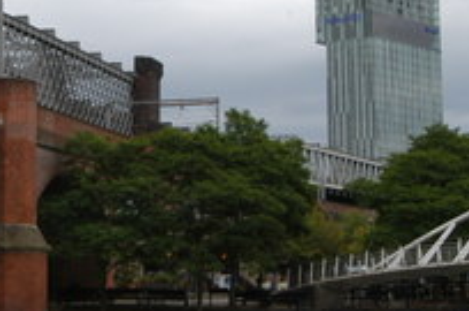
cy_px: 116
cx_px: 80
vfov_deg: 12.1
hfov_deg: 18.0
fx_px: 1469
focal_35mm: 113
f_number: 14
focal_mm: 24
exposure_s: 1/90
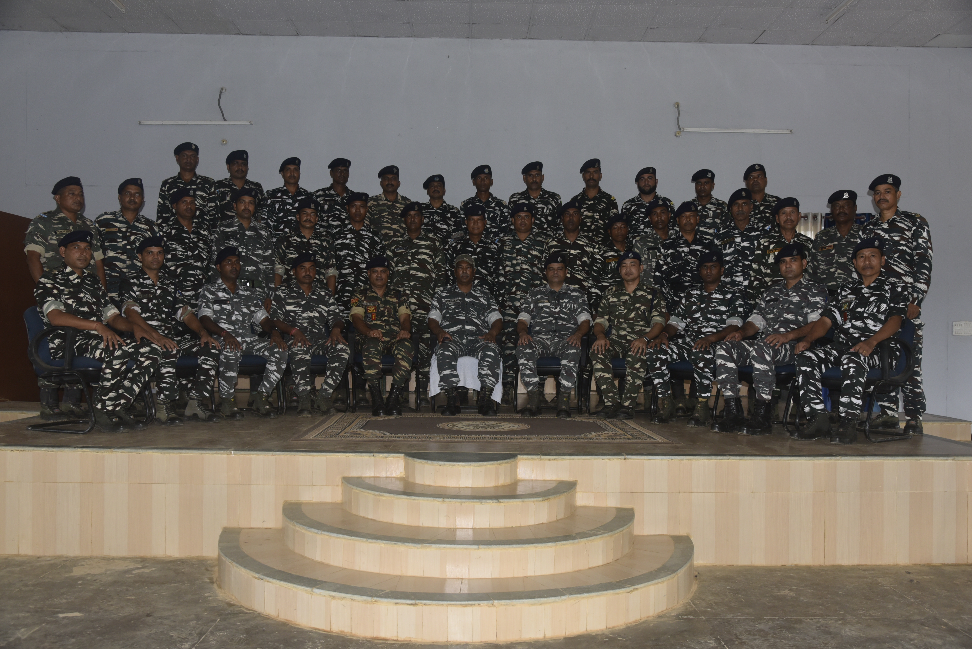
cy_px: 324
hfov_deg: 58.7
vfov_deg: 41.1
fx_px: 864
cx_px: 486
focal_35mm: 32
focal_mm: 32
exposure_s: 1/60
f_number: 5
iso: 800
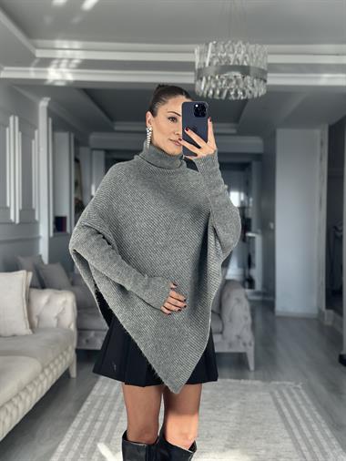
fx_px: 639
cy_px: 230
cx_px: 173
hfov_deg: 30.3
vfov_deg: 39.6
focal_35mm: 48
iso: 80
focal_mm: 6.86
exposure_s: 1/199
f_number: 1.78
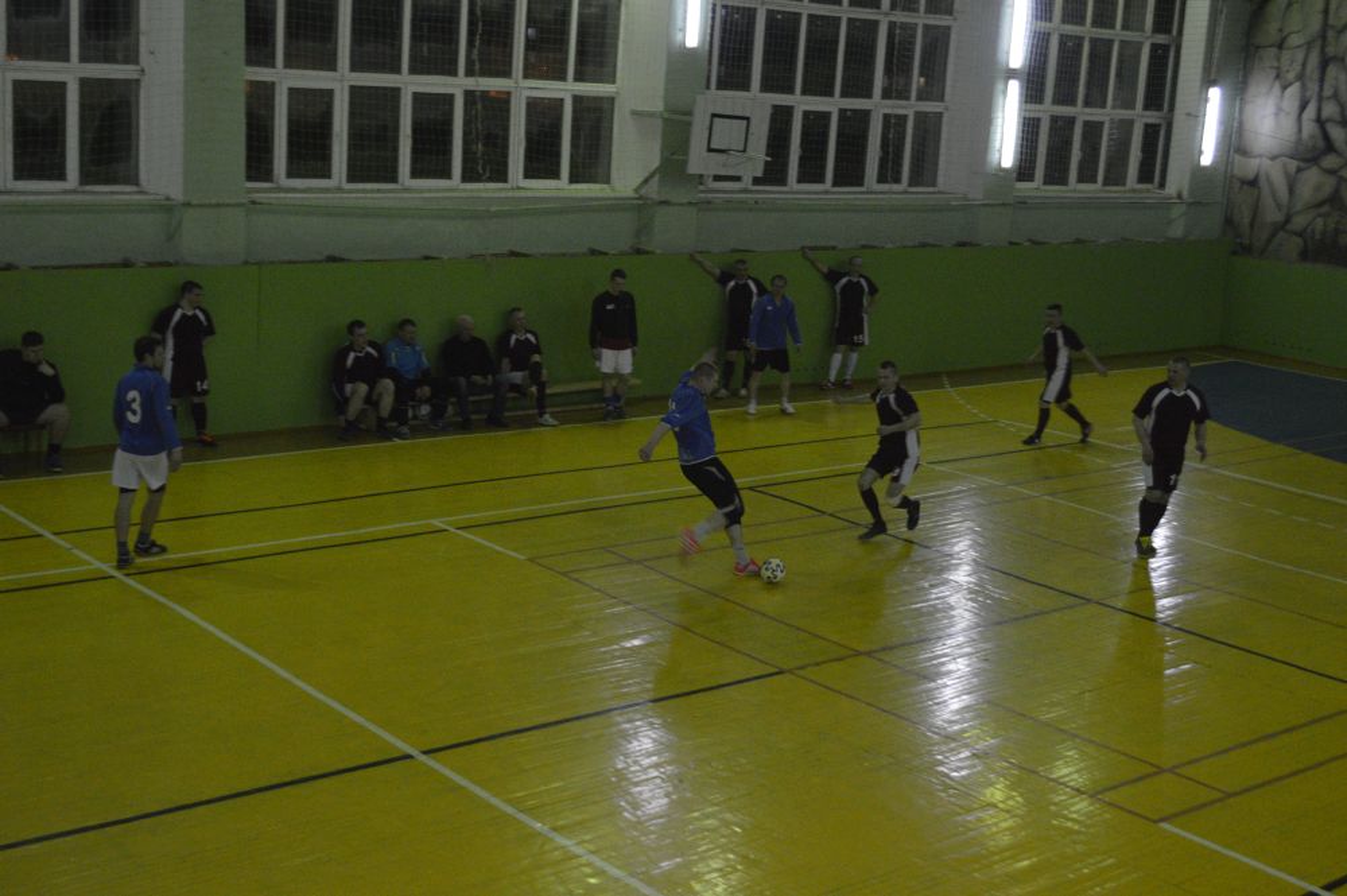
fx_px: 1794
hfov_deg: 41.1
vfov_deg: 28.0
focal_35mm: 48
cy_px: 448
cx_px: 674
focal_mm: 32
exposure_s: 1/100
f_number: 4.8
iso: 3200
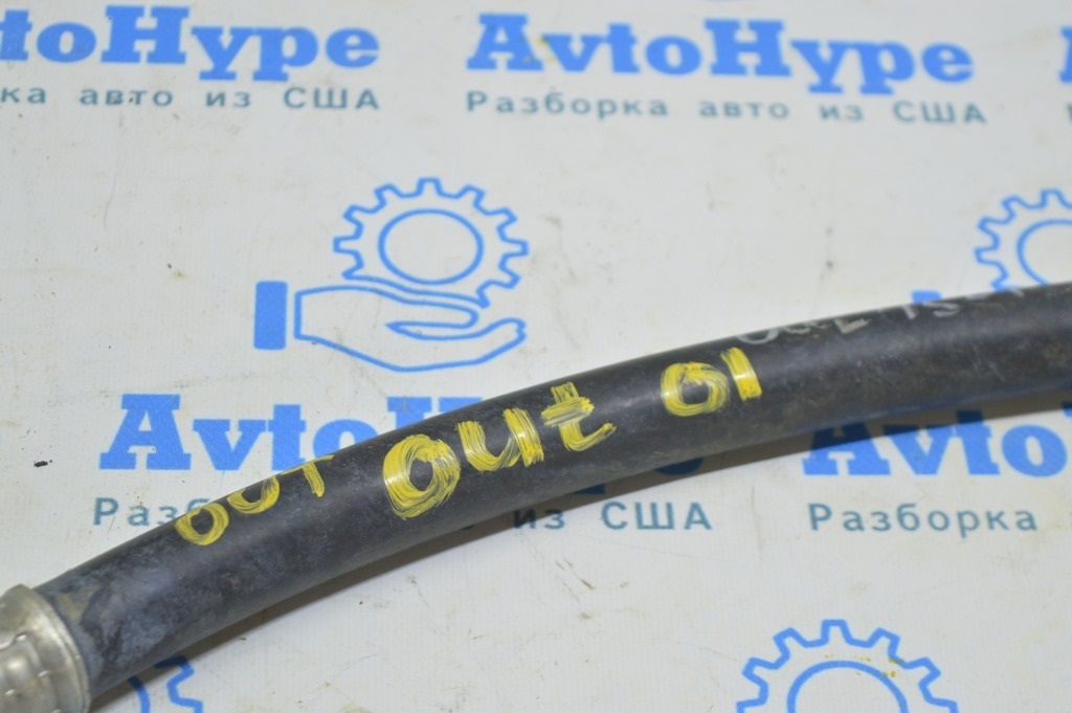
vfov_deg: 16.5
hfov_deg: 24.6
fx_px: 2455
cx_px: 536
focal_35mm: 82
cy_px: 356
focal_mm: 55
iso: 400
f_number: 5.6
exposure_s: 1/20
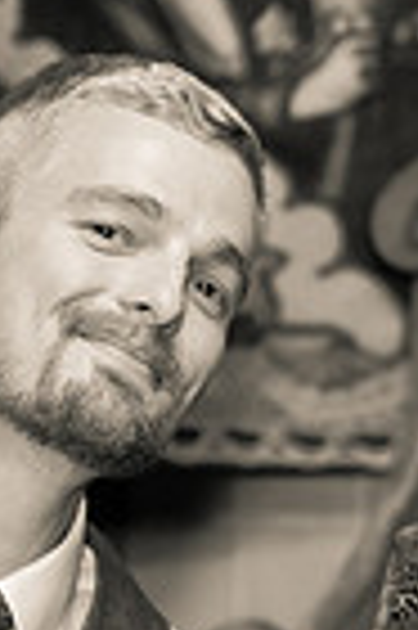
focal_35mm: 228
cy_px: 659
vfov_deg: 9.0
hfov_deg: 6.0
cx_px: 503
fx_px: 3981
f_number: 2.2
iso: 500
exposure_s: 1/200
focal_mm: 55
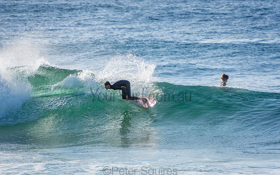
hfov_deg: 3.4
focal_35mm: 614
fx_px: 4684
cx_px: 140
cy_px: 90
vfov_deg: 2.1
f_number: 5.6
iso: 220
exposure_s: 1/2000
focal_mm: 400
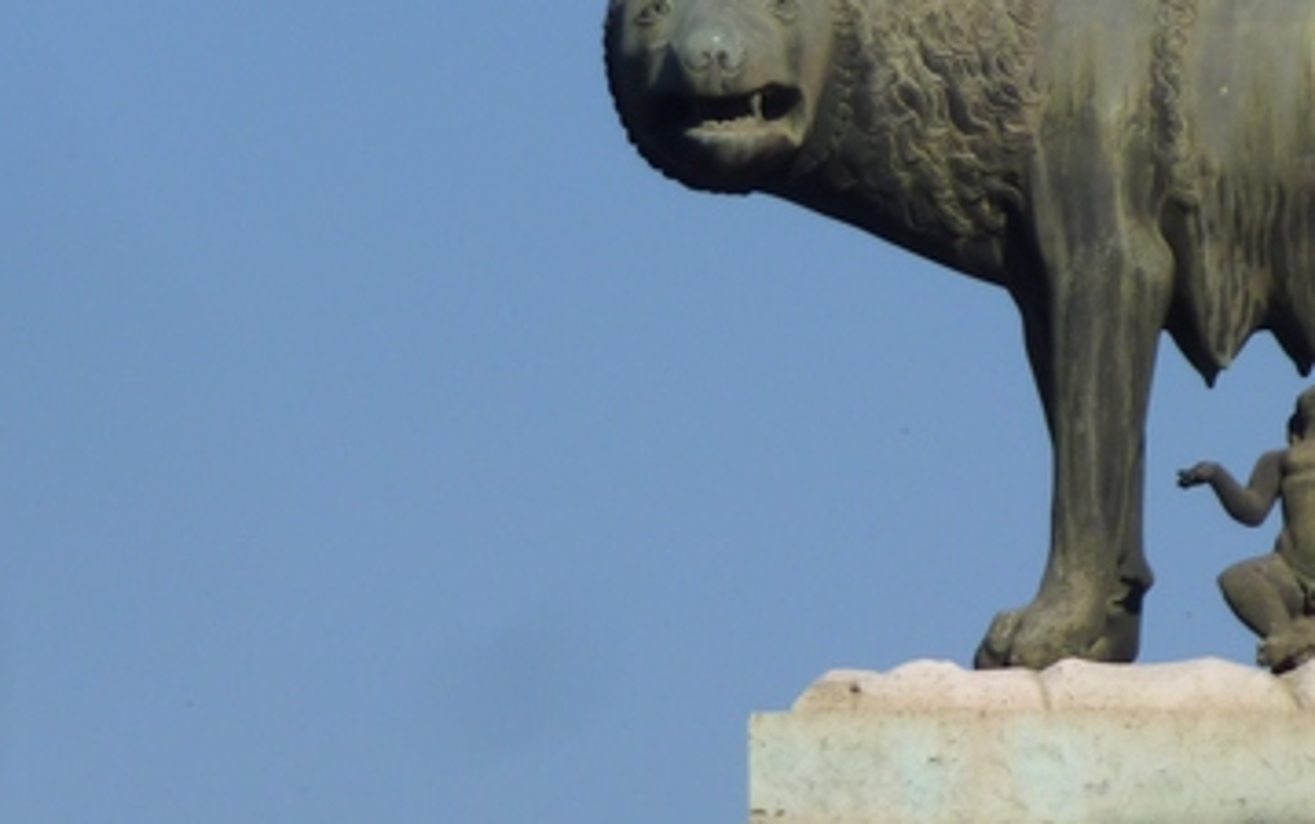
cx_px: 1005
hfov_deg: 3.3
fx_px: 22560
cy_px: 548
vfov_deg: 2.1
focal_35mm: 629
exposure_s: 1/640
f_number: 5.6
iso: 80
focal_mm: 49.2
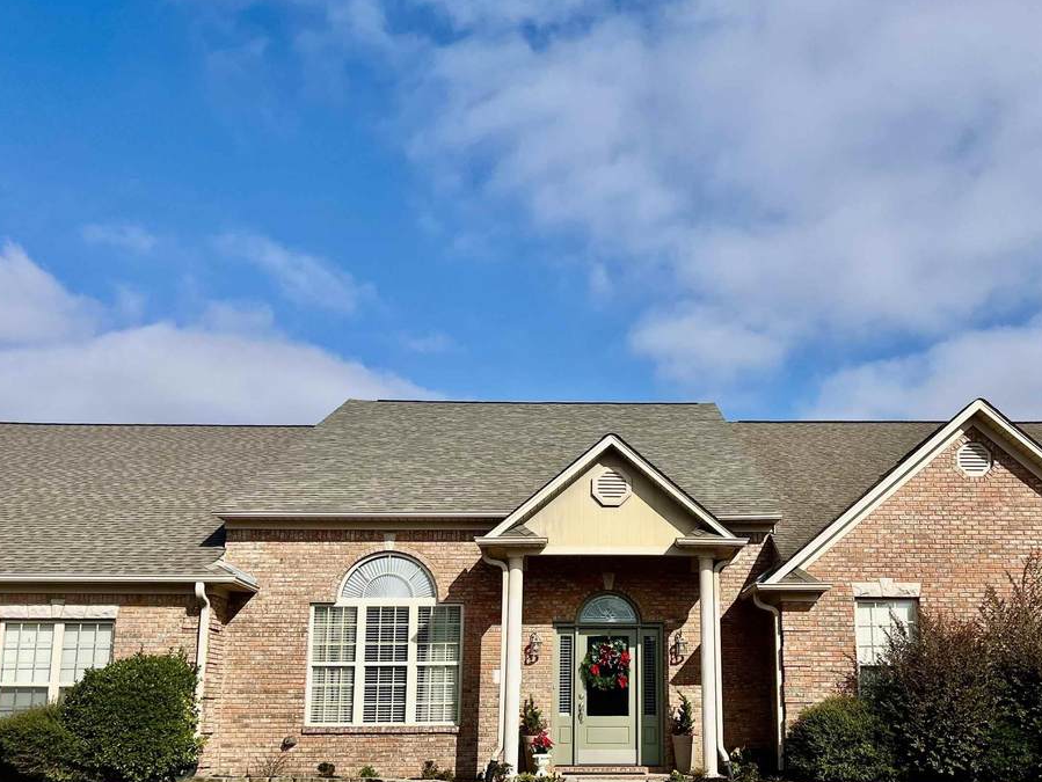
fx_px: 1114
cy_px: 516
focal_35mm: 37
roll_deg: -0.2
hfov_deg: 49.8
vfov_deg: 38.3
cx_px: 621
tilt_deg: +9.6
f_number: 1.5
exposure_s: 1/6579
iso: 50
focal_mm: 5.7
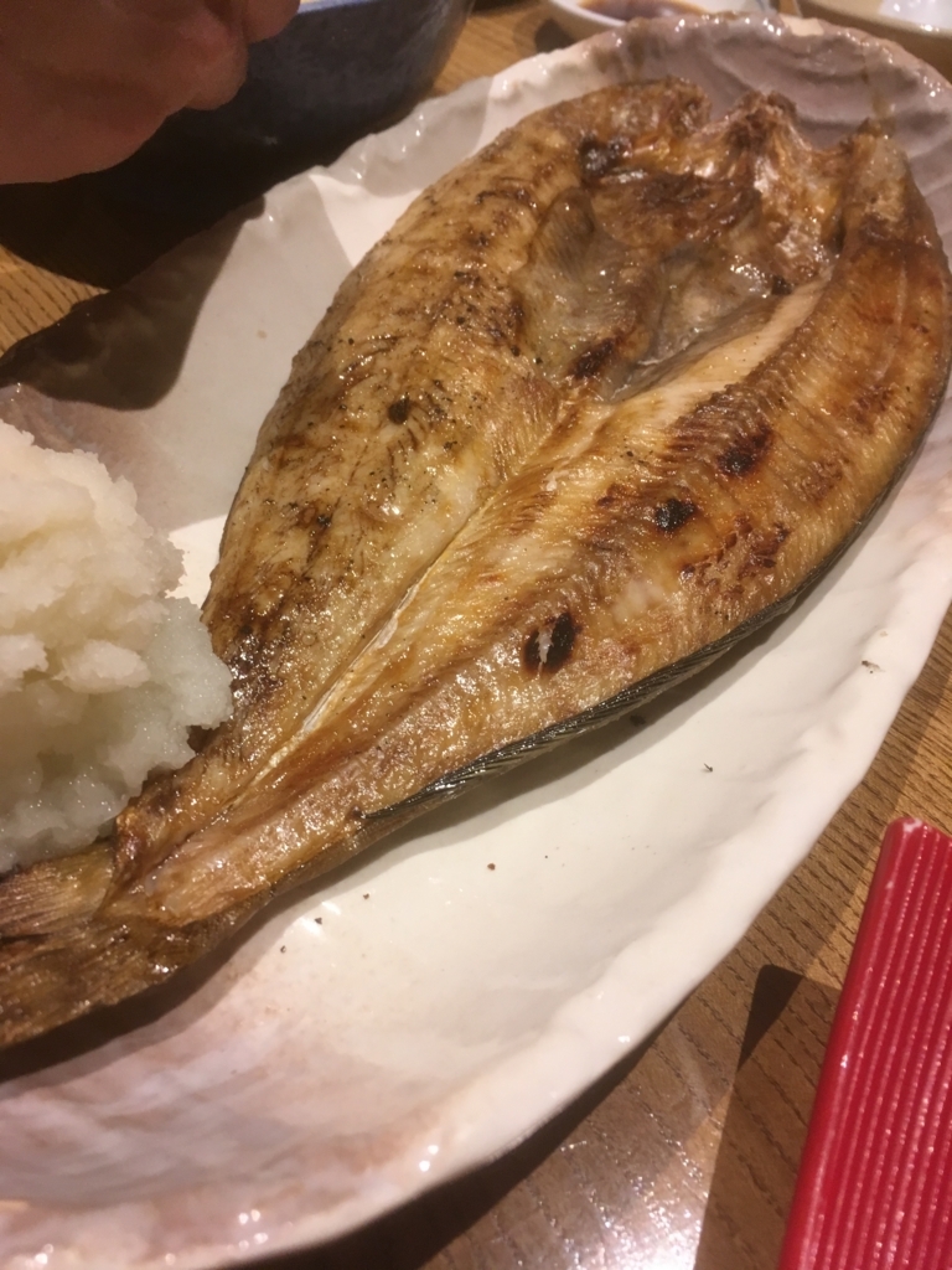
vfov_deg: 61.7
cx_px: 476
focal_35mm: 29
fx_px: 1063
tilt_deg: -48.4
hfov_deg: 48.2
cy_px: 635
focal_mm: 4.15
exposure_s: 1/30
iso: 80
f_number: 2.2
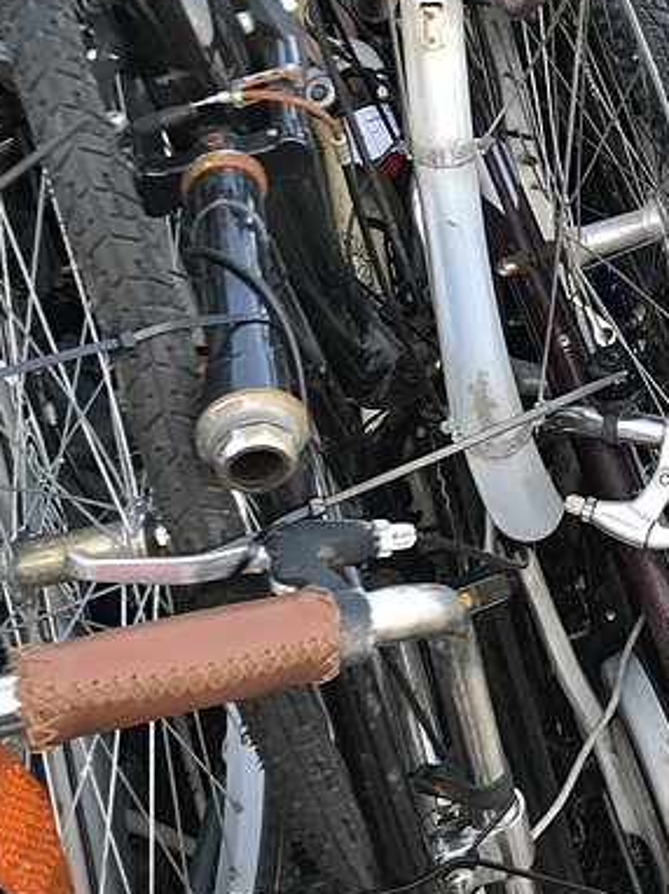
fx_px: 1703
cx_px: 623
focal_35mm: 66
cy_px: 122
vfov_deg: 28.5
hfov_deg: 21.6
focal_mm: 3.99
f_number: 1.8
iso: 20
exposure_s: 1/112
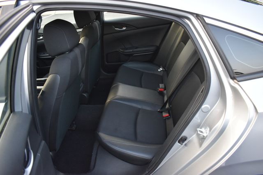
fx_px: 197
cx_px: 132
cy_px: 88
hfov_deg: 67.4
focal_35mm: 27
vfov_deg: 48.0
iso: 1000
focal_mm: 18
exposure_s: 1/125
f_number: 3.5
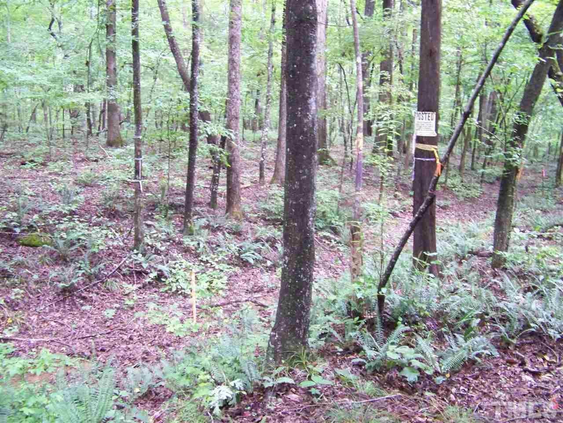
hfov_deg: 51.4
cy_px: 212
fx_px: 586
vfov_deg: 39.7
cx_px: 282
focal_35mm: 36
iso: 400
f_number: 2.8
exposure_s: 1/30
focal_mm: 5.85
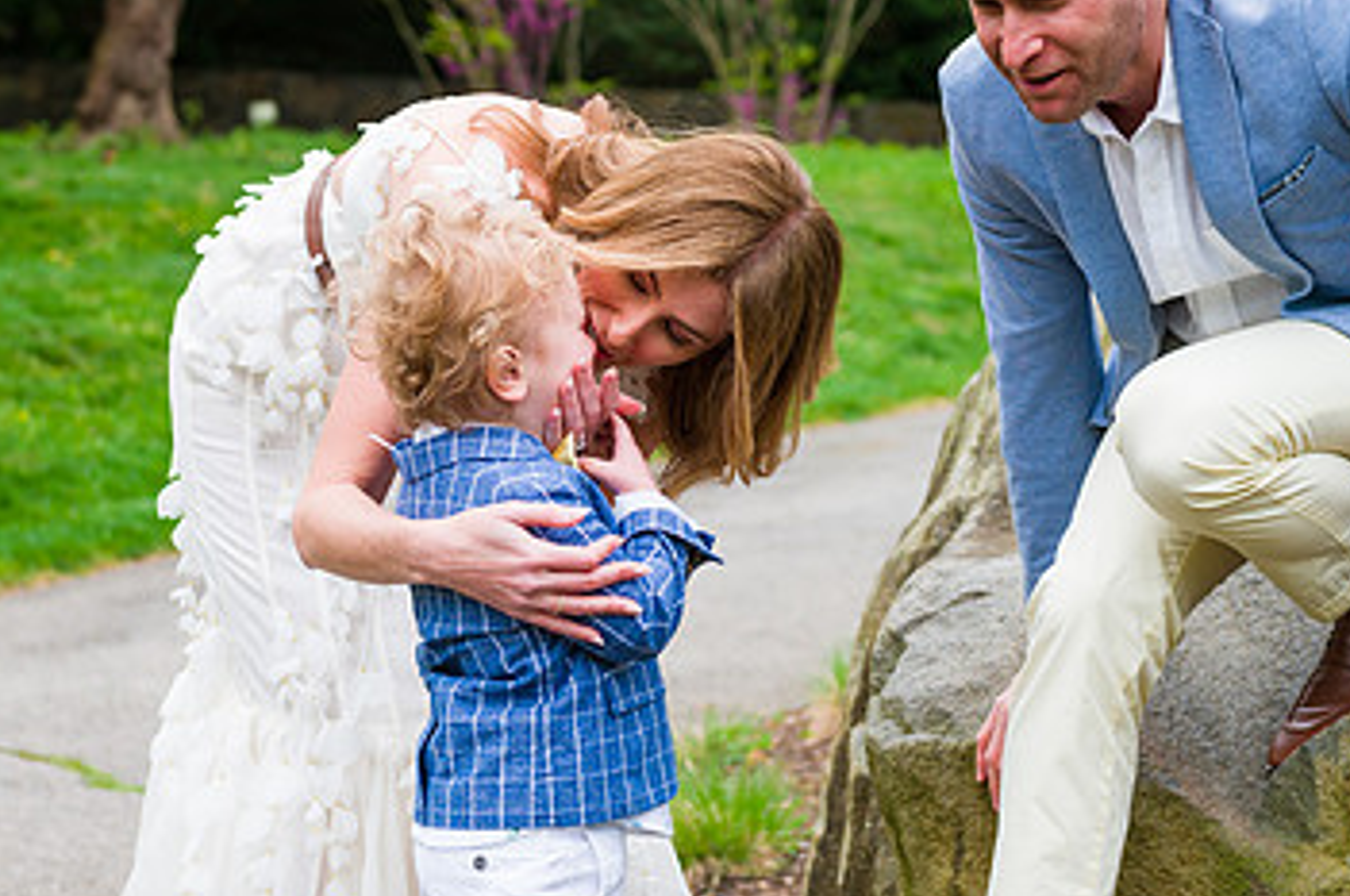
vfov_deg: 15.0
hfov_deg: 22.4
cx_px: 673
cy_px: 338
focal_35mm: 91
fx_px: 3408
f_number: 4.5
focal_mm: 55
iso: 200
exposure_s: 1/400
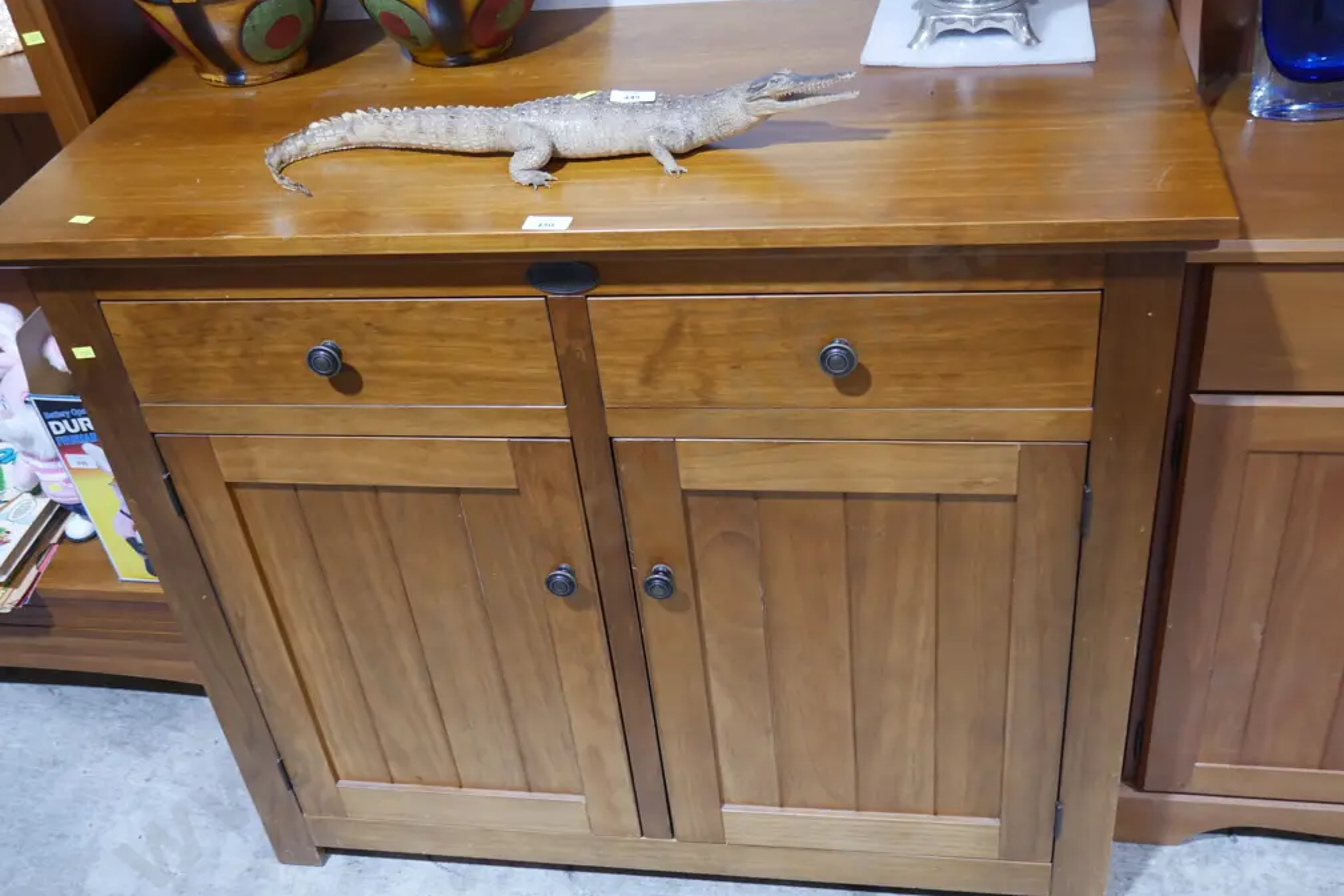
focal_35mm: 38
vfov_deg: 35.1
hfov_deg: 50.7
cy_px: 467
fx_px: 1419
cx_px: 671
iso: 640
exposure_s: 1/60
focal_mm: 18
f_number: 4
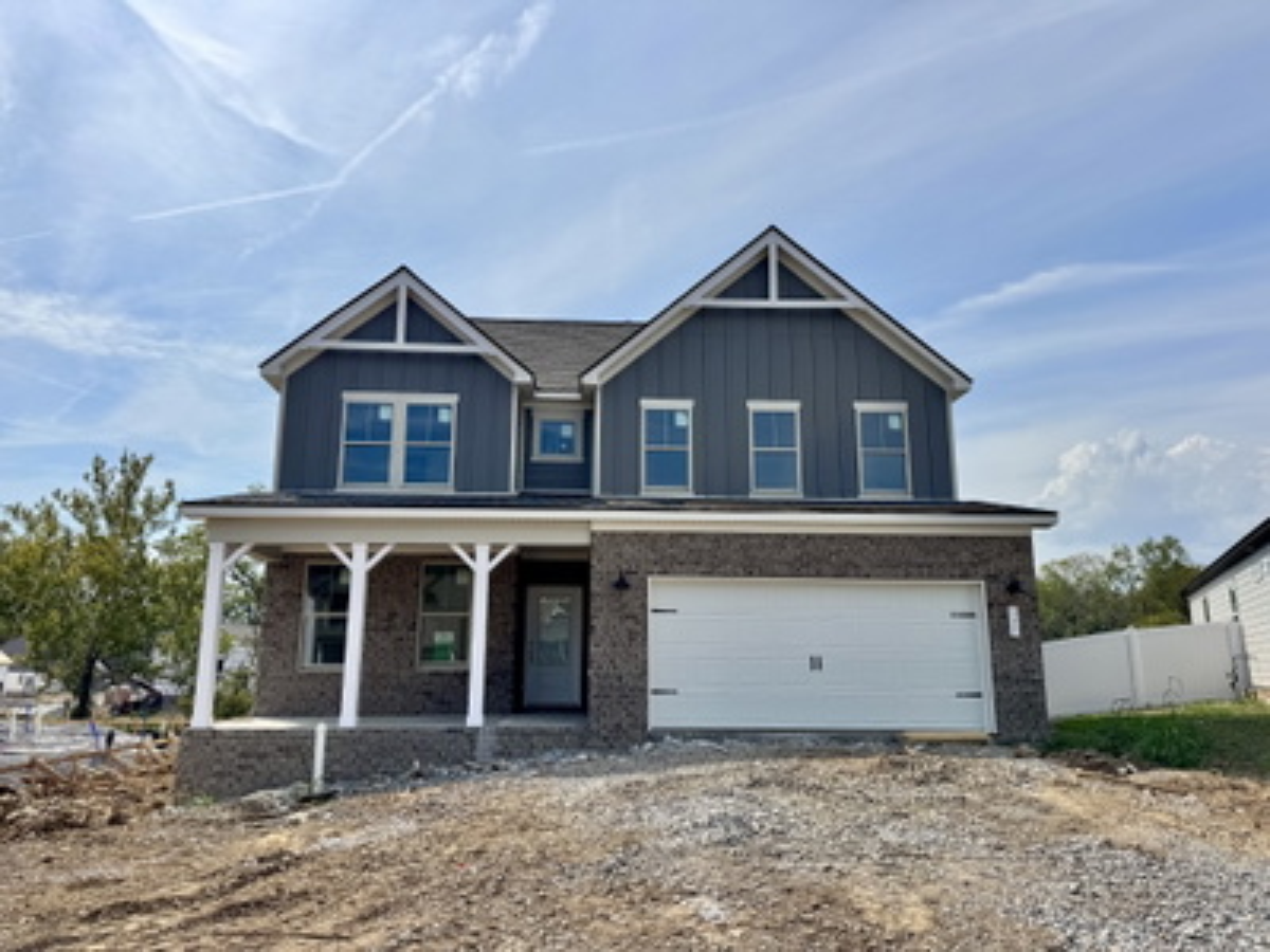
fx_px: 881
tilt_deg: +11.2
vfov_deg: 56.8
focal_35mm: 24
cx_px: 635
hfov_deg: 71.6
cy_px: 476
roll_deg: -0.6
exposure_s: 1/12346
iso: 80
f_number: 1.78
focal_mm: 6.76
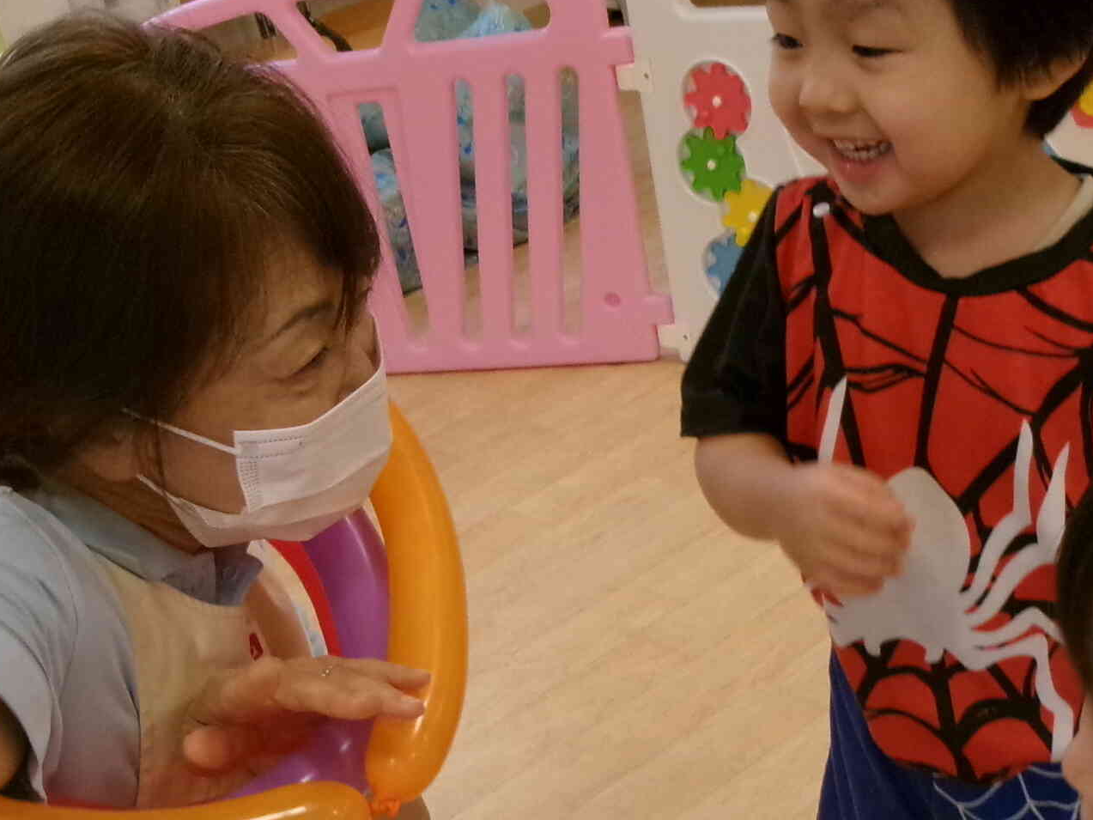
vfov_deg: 25.3
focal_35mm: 57
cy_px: 645
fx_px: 1800
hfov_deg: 33.8
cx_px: 497
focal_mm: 5.1
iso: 449
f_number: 3.9
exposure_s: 1/125
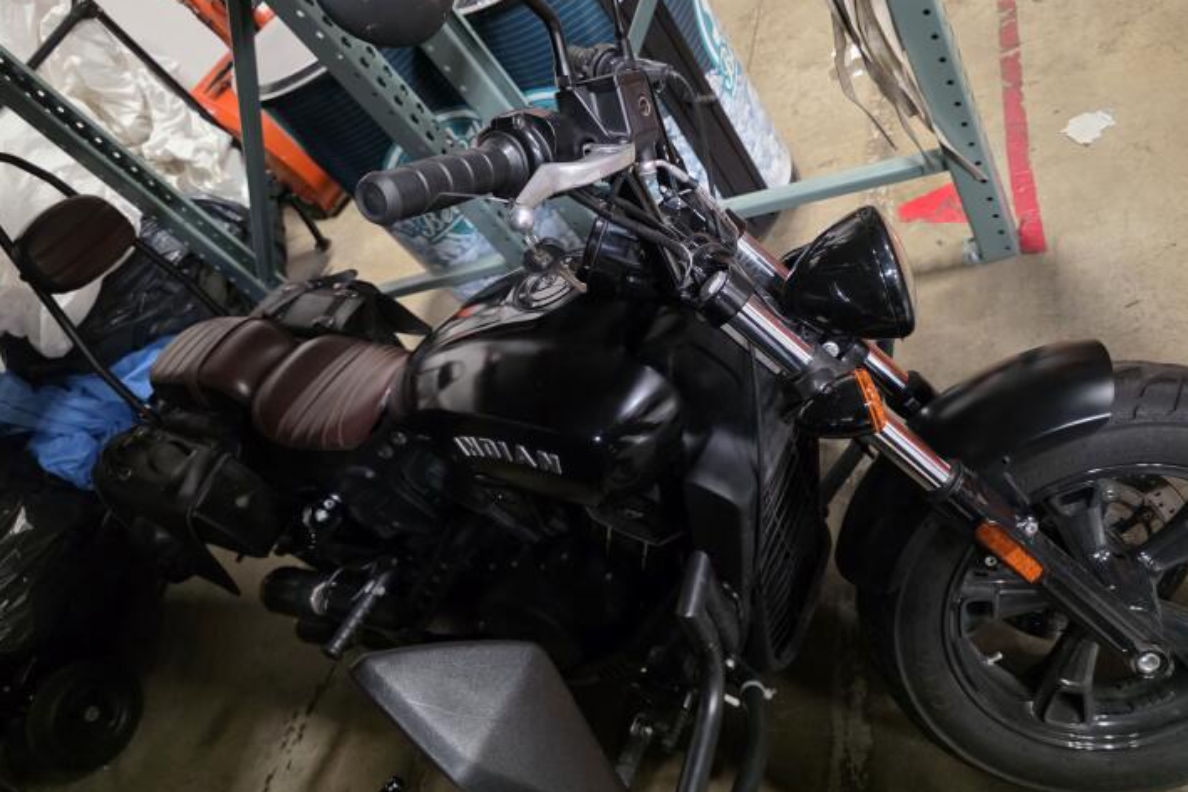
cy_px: 310
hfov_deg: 67.1
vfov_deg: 47.6
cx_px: 667
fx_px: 891
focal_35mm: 27
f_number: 1.7
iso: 1600
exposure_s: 1/60
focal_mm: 6.3
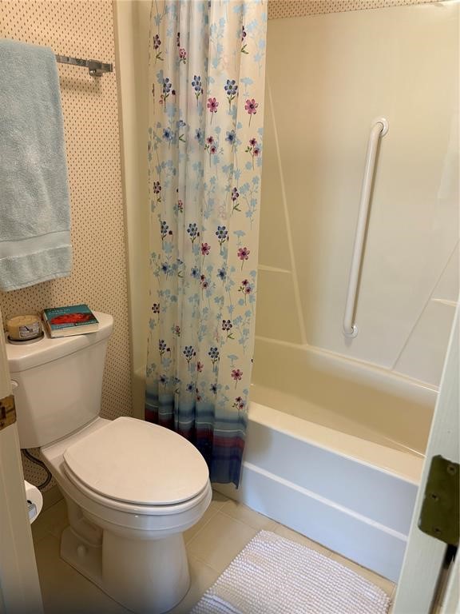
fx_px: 461
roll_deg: -1.7
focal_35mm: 26
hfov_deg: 53.1
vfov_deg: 67.3
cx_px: 230
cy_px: 307
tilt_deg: -18.7
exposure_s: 1/60
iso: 125
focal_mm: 5.96
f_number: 1.6
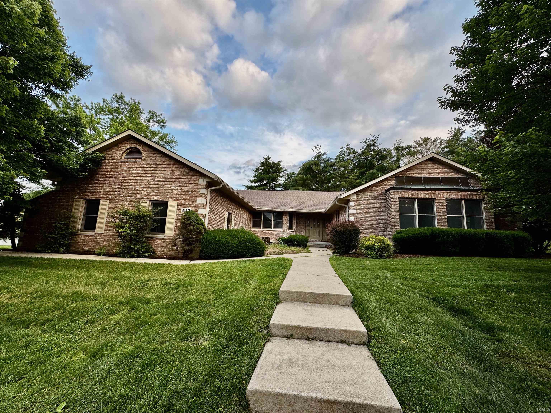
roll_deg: -2.6
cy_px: 206
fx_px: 223
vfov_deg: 85.7
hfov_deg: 102.1
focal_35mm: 14
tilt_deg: +8.5
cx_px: 276
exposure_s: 1/276
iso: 40
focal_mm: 2.22
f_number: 2.2
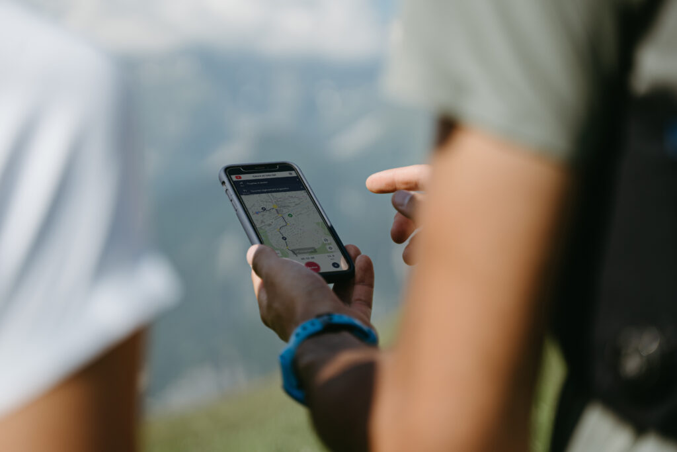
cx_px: 338
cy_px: 226
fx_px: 1204
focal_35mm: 64
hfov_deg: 31.4
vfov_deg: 21.2
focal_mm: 64
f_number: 2.8
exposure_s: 1/2000
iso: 80
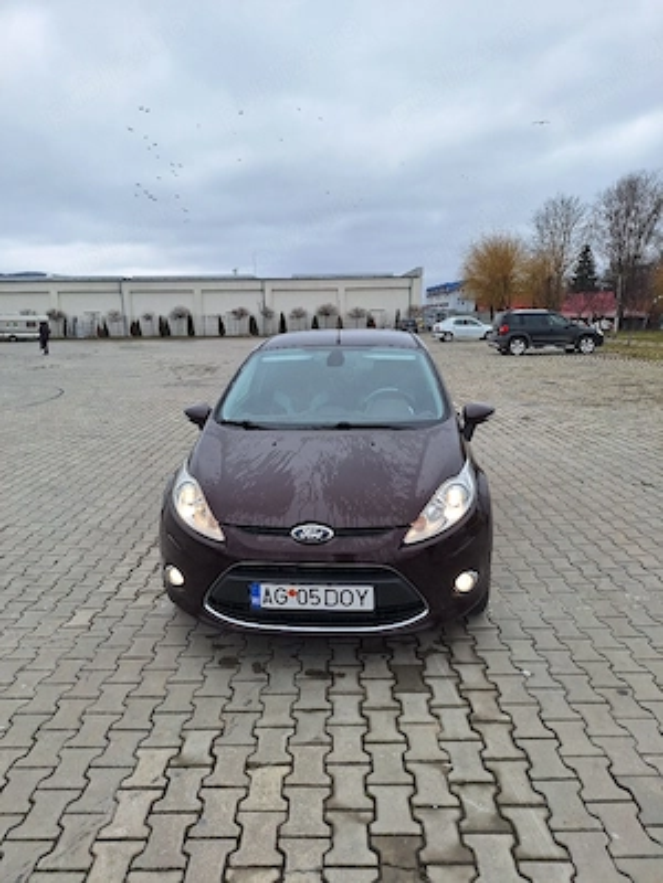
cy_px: 442
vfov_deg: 73.9
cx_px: 332
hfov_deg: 58.9
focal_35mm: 23
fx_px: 587
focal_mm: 5.54
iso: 40
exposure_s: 1/833
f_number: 1.8
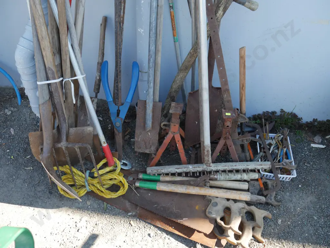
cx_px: 165
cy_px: 124
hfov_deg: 56.8
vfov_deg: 44.2
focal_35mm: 32
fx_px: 305
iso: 200
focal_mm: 16
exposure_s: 1/125
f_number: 4.5
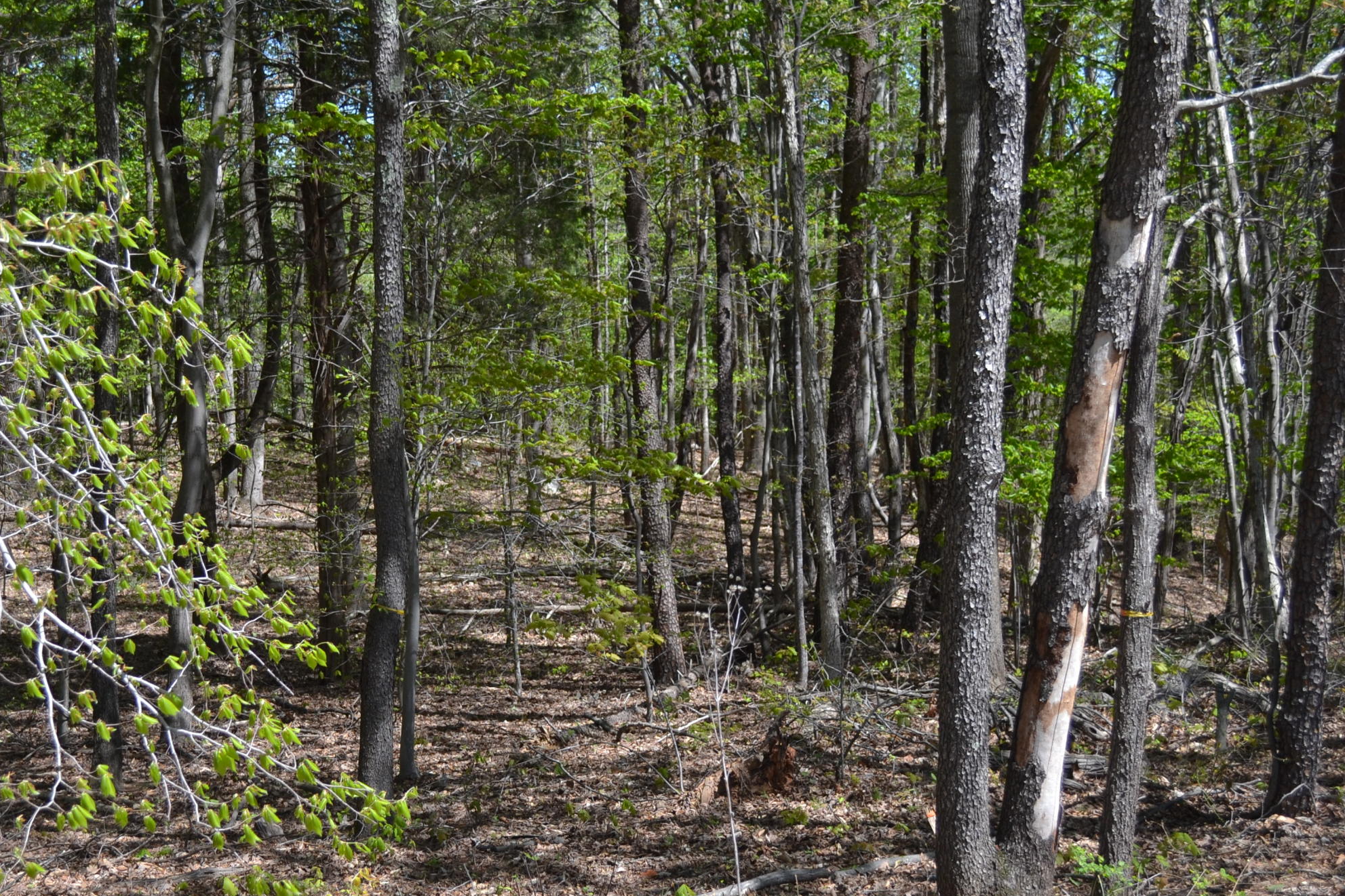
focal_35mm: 59
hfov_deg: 33.5
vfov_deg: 23.0
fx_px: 2204
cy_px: 547
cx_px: 387
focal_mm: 26
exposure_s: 1/320
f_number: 4.5
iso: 100
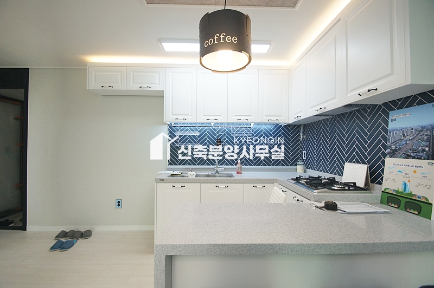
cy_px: 144
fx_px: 199
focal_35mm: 16
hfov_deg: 95.0
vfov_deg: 72.0
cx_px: 217
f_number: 3.5
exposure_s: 1/250
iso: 800
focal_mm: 11
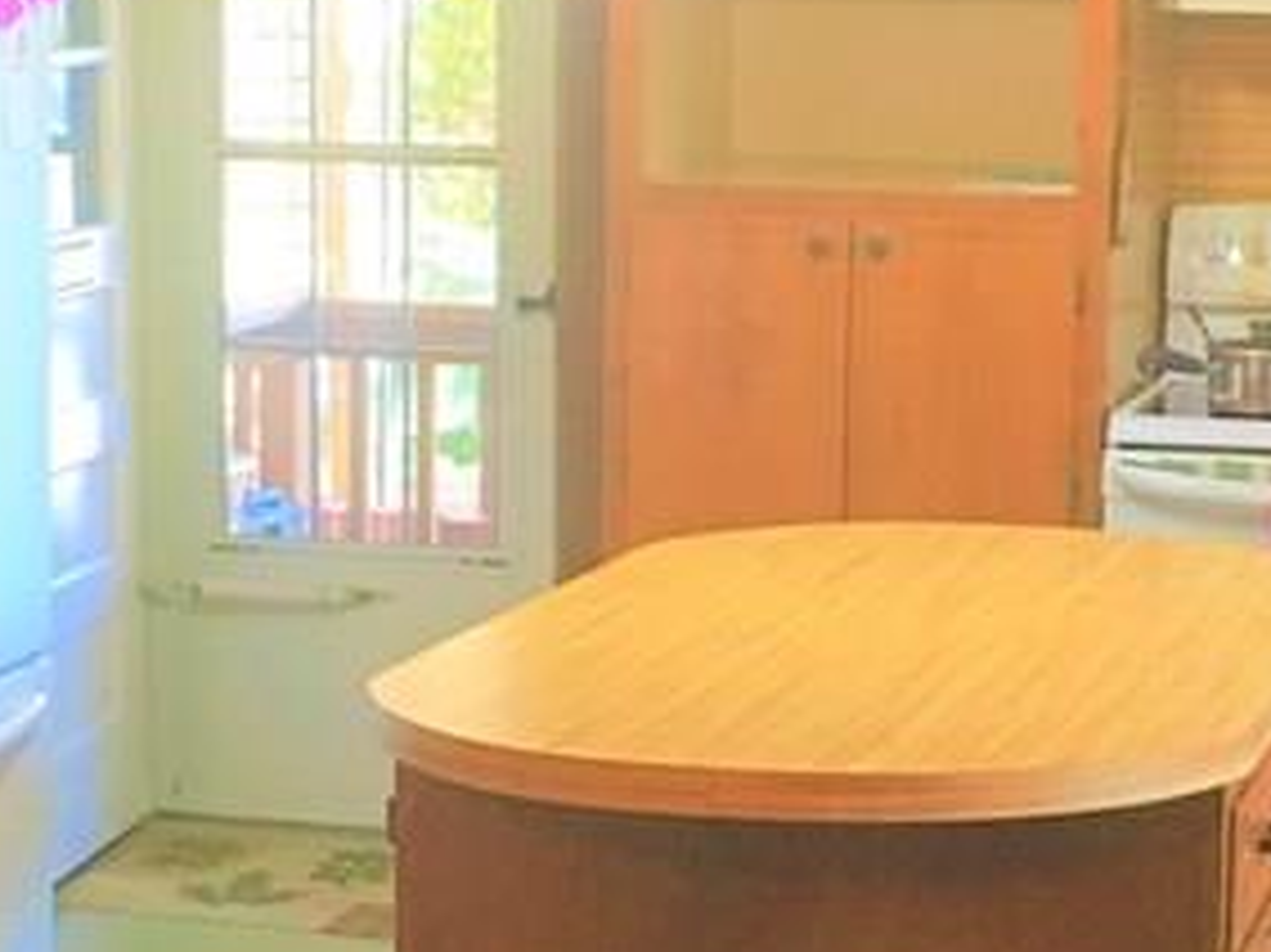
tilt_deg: -8.8
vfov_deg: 14.1
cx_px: 777
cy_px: 651
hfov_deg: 18.7
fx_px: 3854
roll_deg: -1.0
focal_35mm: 105
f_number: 2.2
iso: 50
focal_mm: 4.15
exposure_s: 1/15
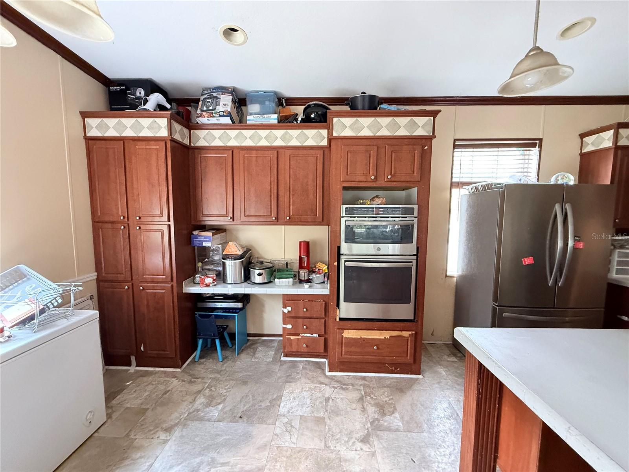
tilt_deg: -5.7
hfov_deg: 102.1
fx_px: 254
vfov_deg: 85.7
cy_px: 236
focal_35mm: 14
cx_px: 314
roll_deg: -0.6
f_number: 2.2
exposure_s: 1/60
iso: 640
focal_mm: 2.22
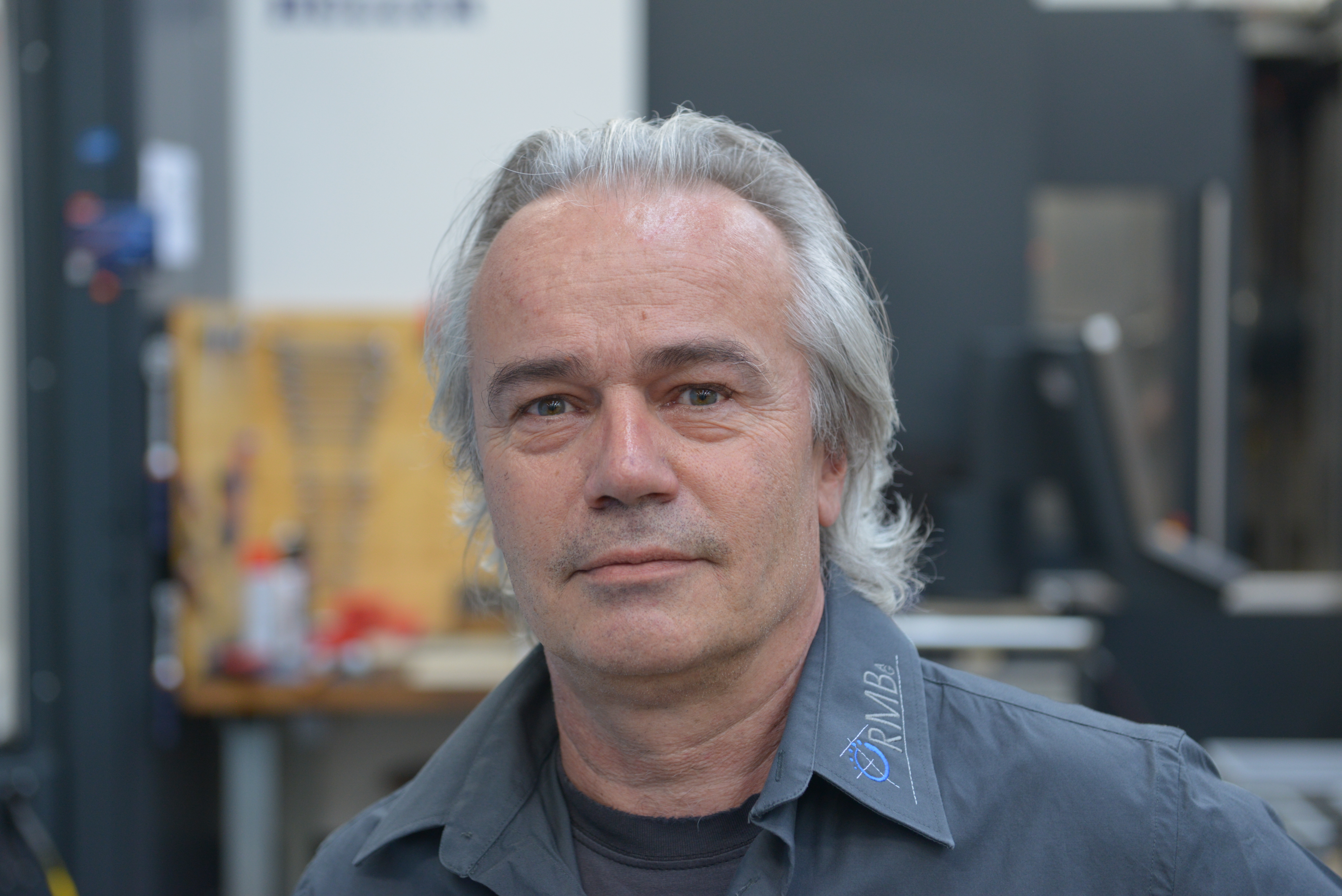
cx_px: 671
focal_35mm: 70
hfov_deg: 28.8
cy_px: 448
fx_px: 2610
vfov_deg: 19.5
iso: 1000
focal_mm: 70
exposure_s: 1/250
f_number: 3.5
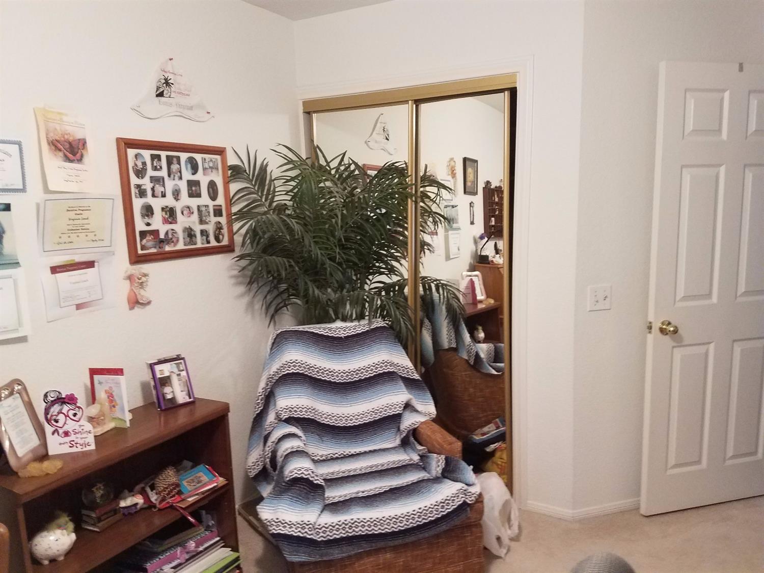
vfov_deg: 53.0
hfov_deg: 67.3
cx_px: 382
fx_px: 574
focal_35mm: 26
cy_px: 286
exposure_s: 1/20
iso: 250
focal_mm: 4.2
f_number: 1.7
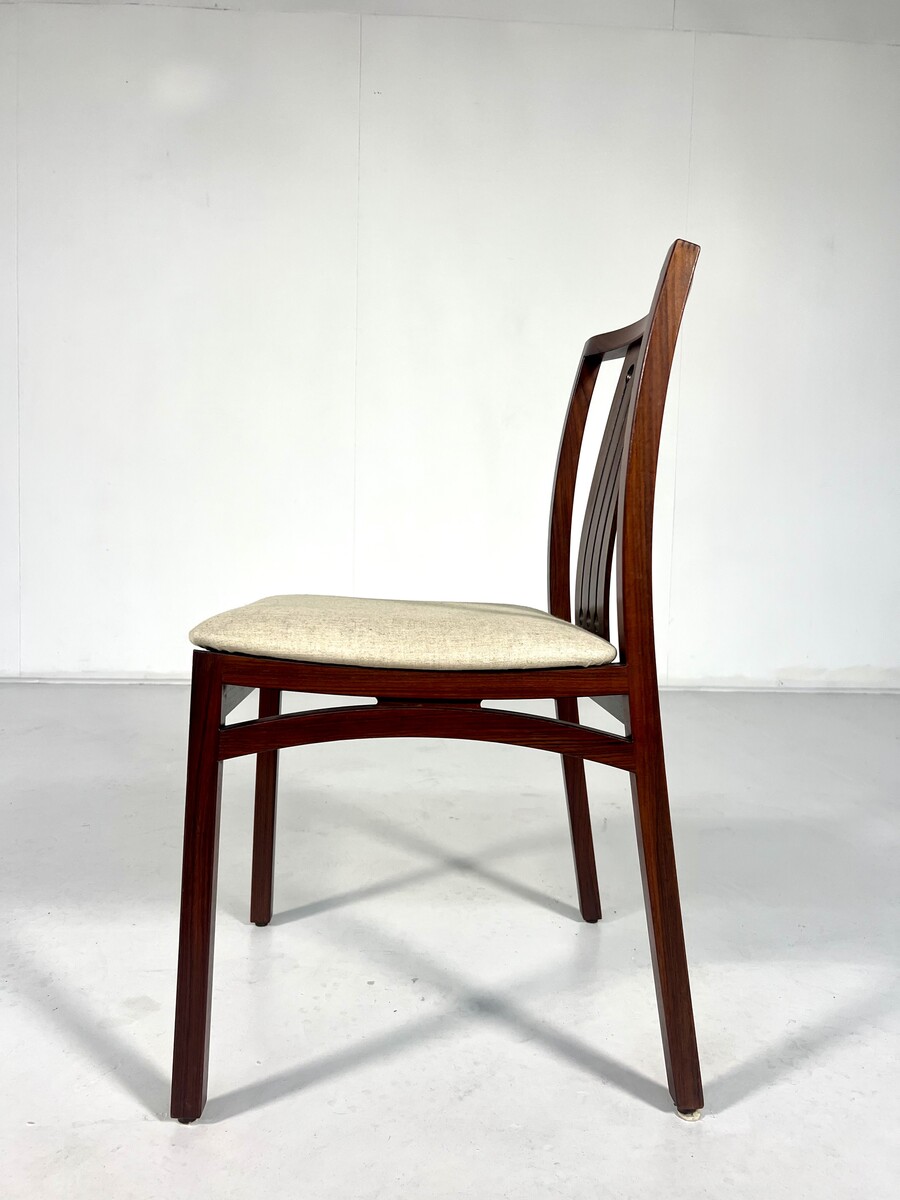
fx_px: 901
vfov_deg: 67.3
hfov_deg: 53.1
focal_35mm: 26
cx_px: 450
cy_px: 600
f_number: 1.5
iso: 64
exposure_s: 1/121
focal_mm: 5.7
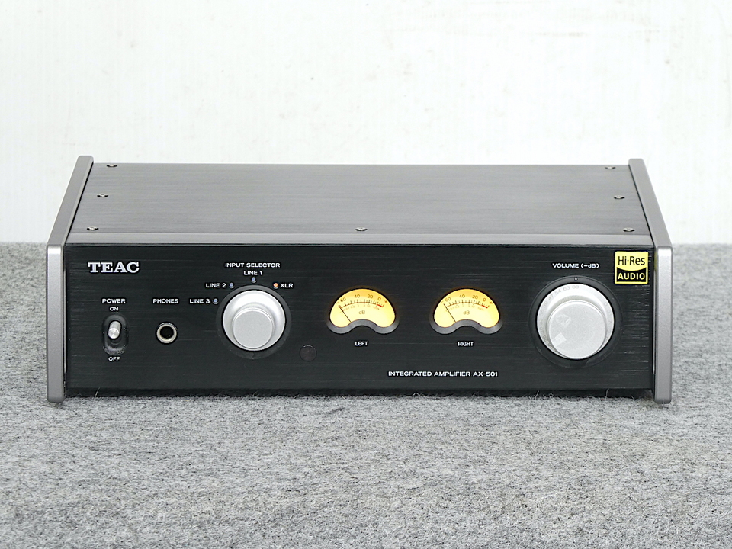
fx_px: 4525
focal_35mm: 214
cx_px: 366
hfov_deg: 9.2
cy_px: 274
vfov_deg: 6.9
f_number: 5.6
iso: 200
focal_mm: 38.4
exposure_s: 1/3.2
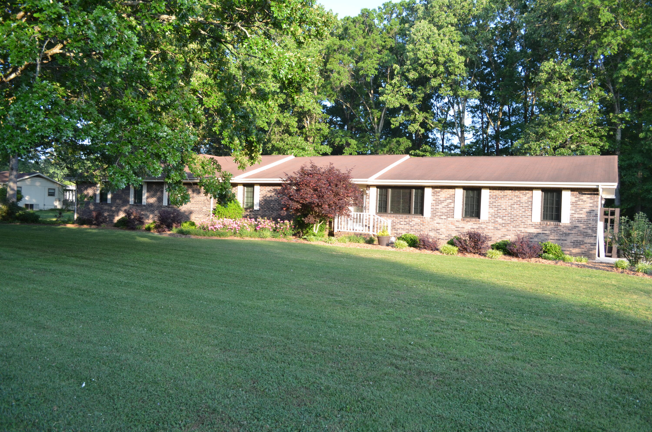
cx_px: 326
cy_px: 216
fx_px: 488
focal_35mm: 27
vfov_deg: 47.7
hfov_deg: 67.5
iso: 220
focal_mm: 18
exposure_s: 1/125
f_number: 5.6
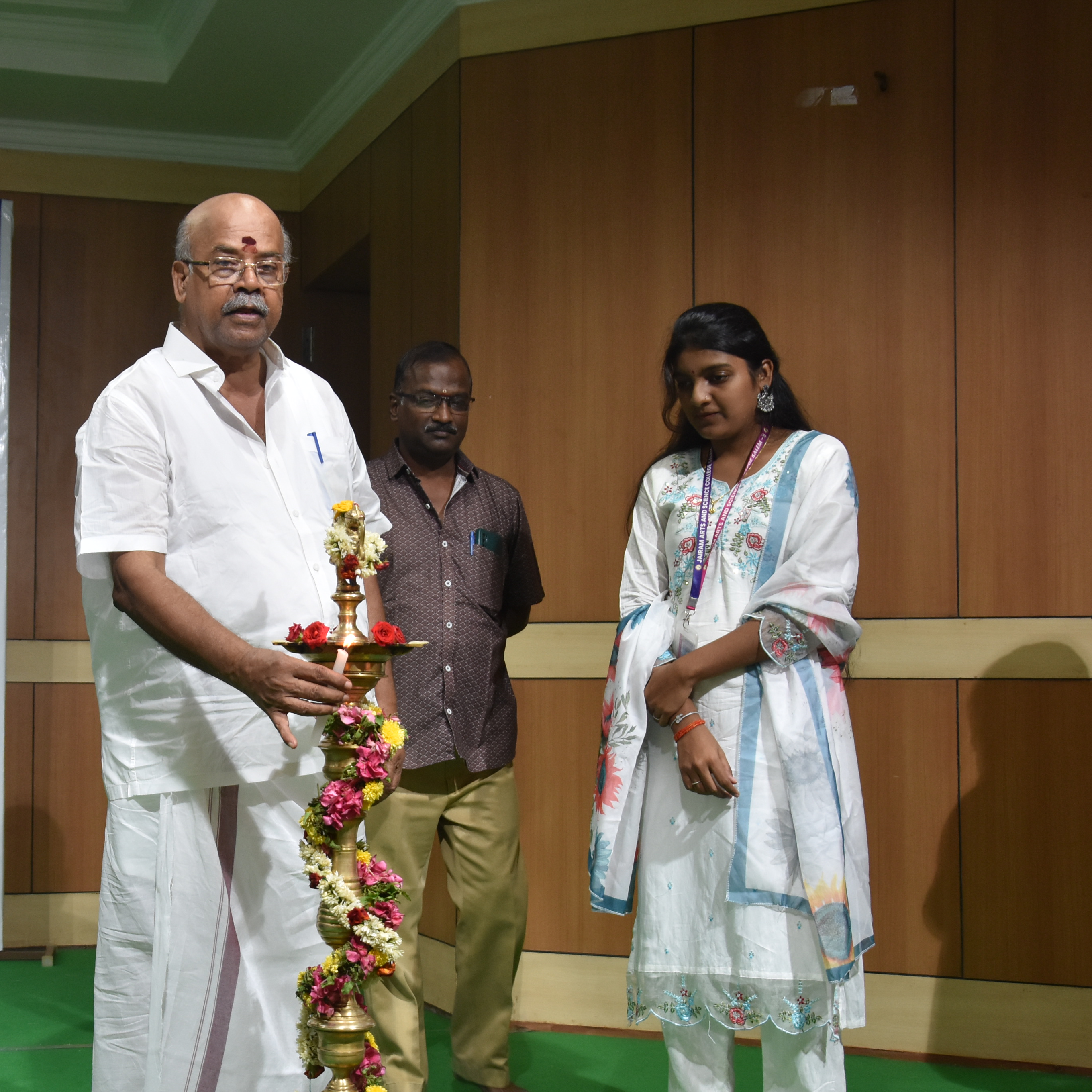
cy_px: 554
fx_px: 1881
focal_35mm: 53
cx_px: 258
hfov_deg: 31.7
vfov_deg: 32.4
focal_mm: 25
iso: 800
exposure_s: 1/100
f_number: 5
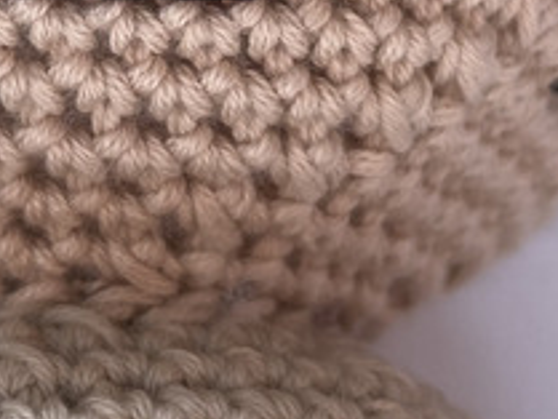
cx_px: 76
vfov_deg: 15.8
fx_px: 1468
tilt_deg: -62.3
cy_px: -53
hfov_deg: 21.1
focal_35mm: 91
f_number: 1.6
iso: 80
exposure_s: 1/121
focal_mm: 4.2
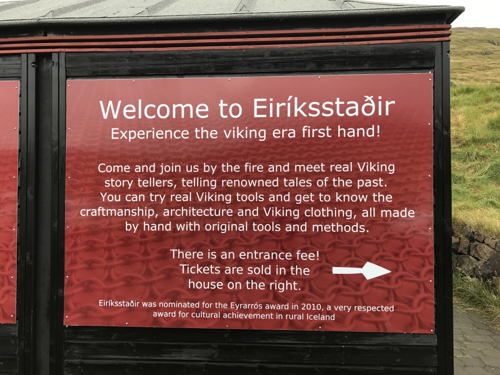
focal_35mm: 28
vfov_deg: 49.7
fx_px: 404
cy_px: 188
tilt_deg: +1.9
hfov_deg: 63.4
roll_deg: +1.7
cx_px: 250
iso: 20
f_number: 1.8
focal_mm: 3.99
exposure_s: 1/427
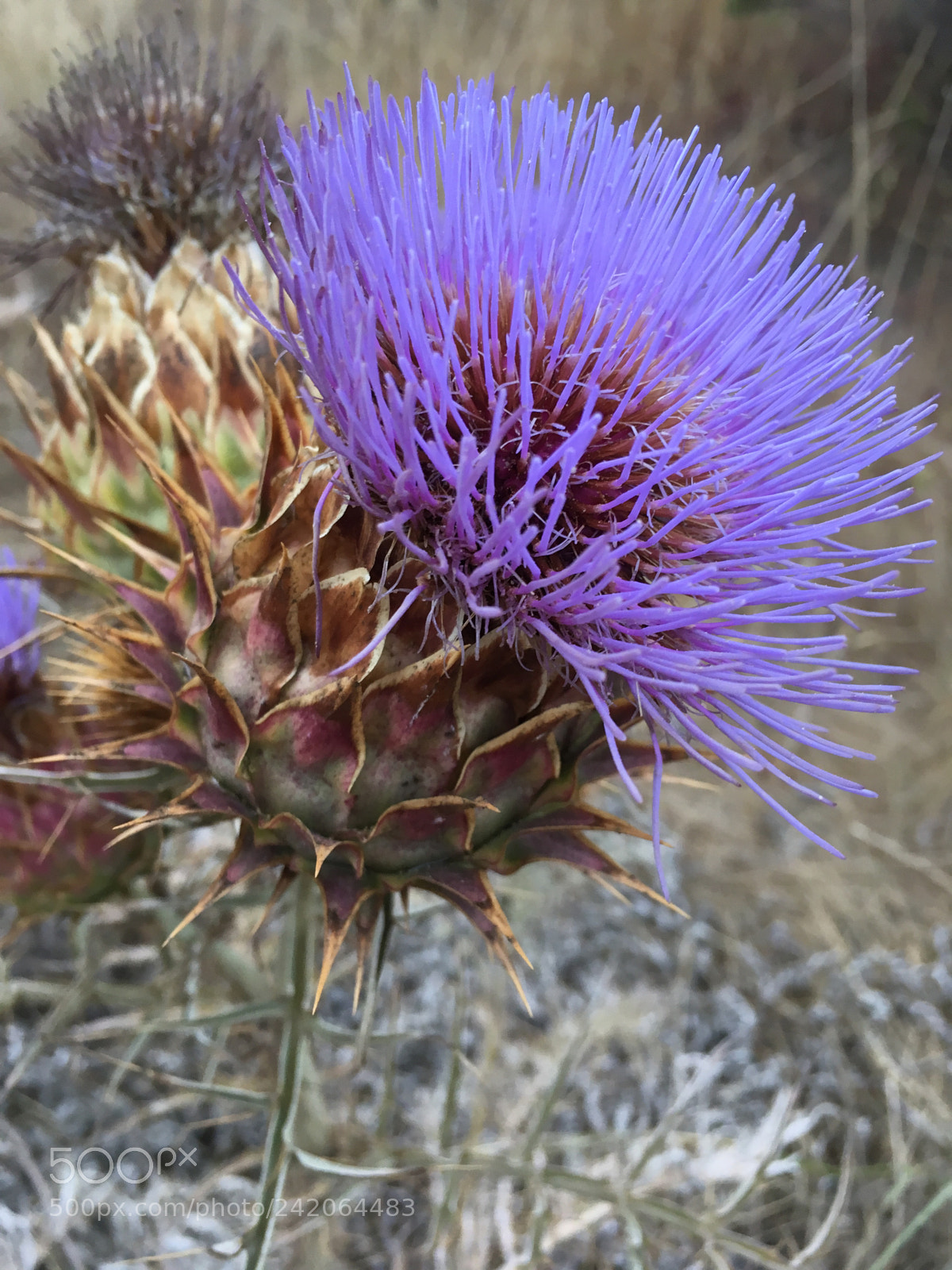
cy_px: 635
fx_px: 1063
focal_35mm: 29
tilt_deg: -35.7
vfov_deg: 61.7
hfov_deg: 48.2
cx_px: 476
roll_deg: +0.1
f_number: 2.2
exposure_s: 1/33
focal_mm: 4.15
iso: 32
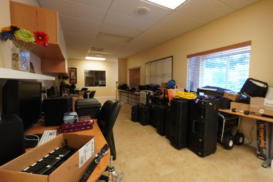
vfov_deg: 72.0
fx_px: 125
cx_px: 136
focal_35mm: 16
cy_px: 91
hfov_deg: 95.0
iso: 1600
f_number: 4
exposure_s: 1/160
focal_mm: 11
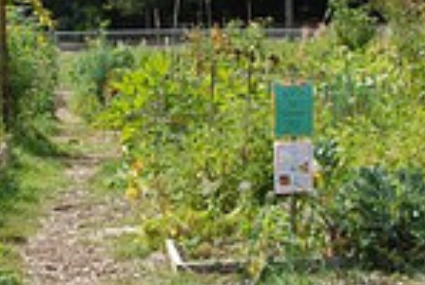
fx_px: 1384
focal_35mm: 117
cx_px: 205
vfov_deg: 11.8
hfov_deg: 17.5
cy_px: 175
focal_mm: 20
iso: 100
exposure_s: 1/500
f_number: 4
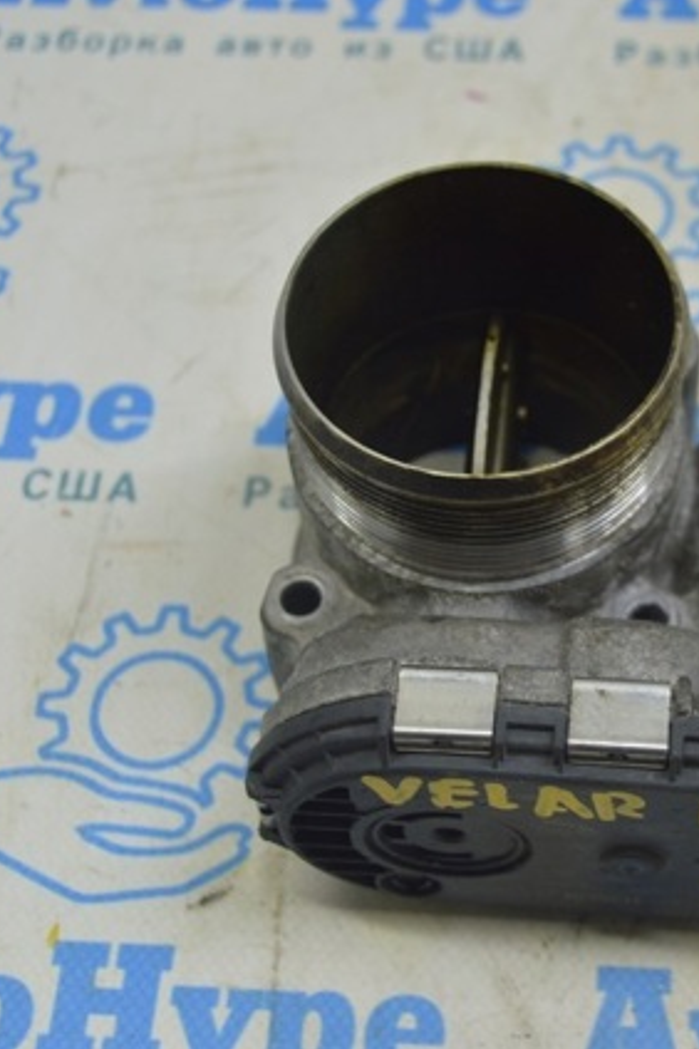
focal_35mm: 66
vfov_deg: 30.6
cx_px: 521
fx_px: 1915
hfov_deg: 20.5
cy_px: 524
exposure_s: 1/40
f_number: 5.6
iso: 400
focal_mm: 29
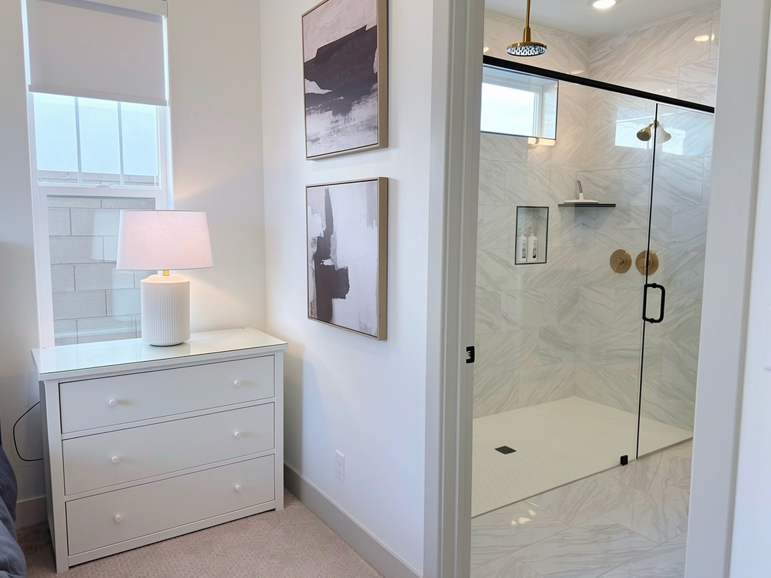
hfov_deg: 67.3
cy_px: 284
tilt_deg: -6.2
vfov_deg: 53.1
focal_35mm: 26
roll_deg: -1.1
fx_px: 579
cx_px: 399
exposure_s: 1/269
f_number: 1.78
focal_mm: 6.76
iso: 100
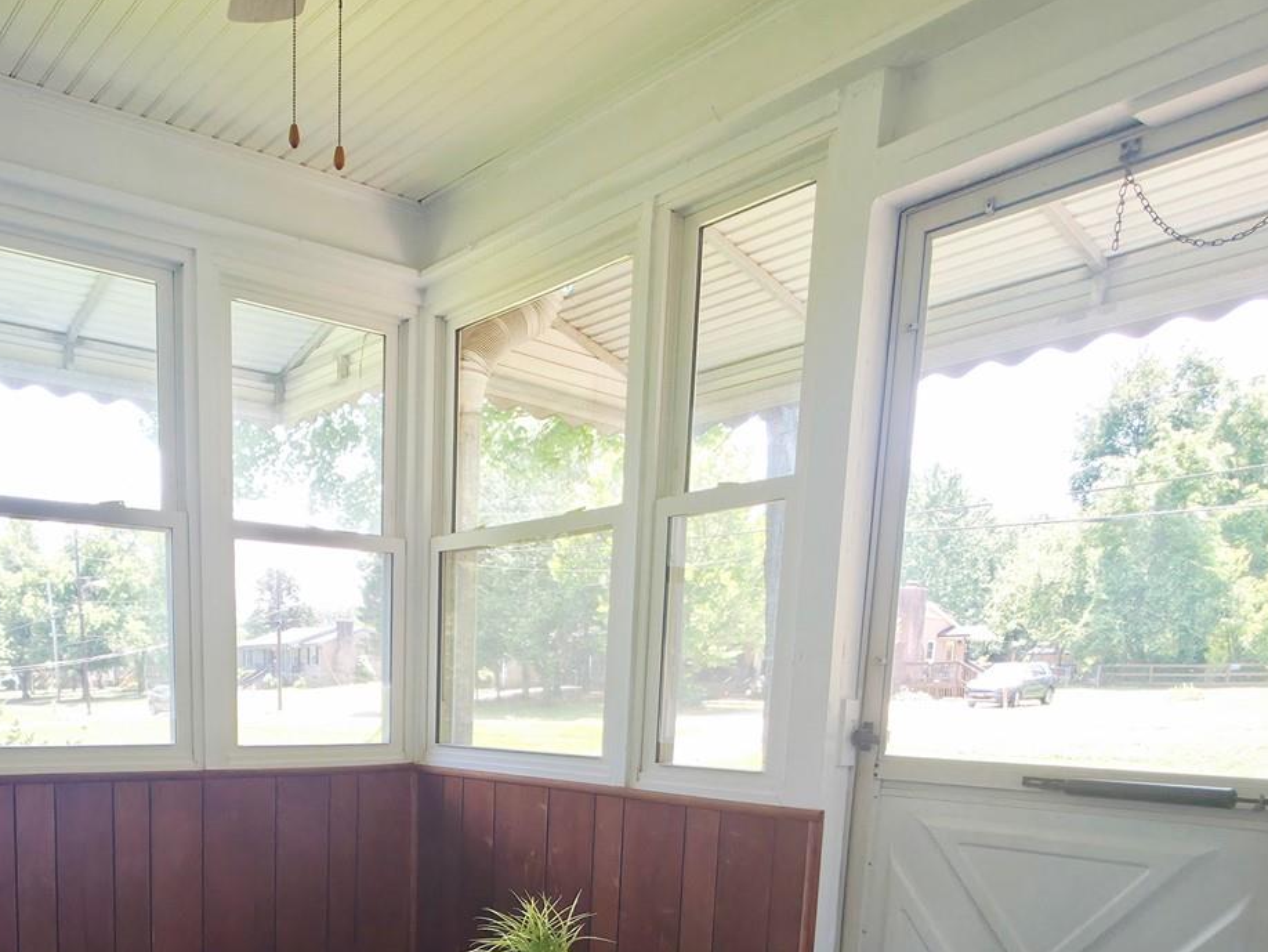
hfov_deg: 59.8
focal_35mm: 29
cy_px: 898
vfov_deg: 43.1
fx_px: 1063
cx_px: 398
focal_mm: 2.2
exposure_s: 1/60.2
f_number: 1.9
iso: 32
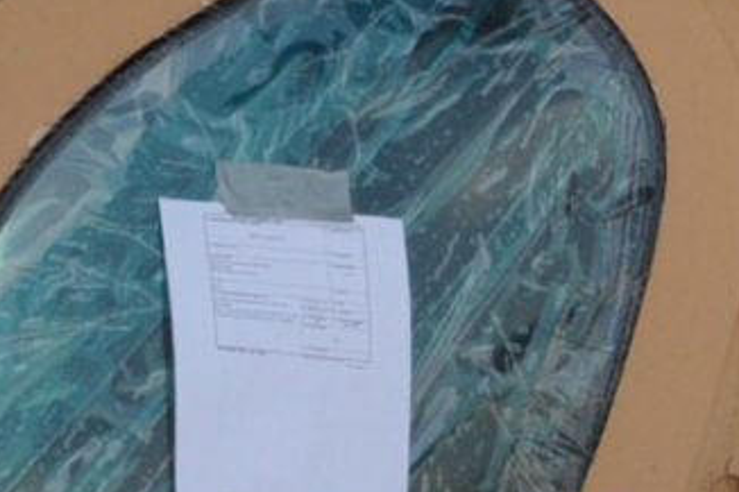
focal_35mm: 212
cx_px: 997
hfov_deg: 9.5
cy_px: 876
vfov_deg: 6.3
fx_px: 4349
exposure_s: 1/320
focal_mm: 24
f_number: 13
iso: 640
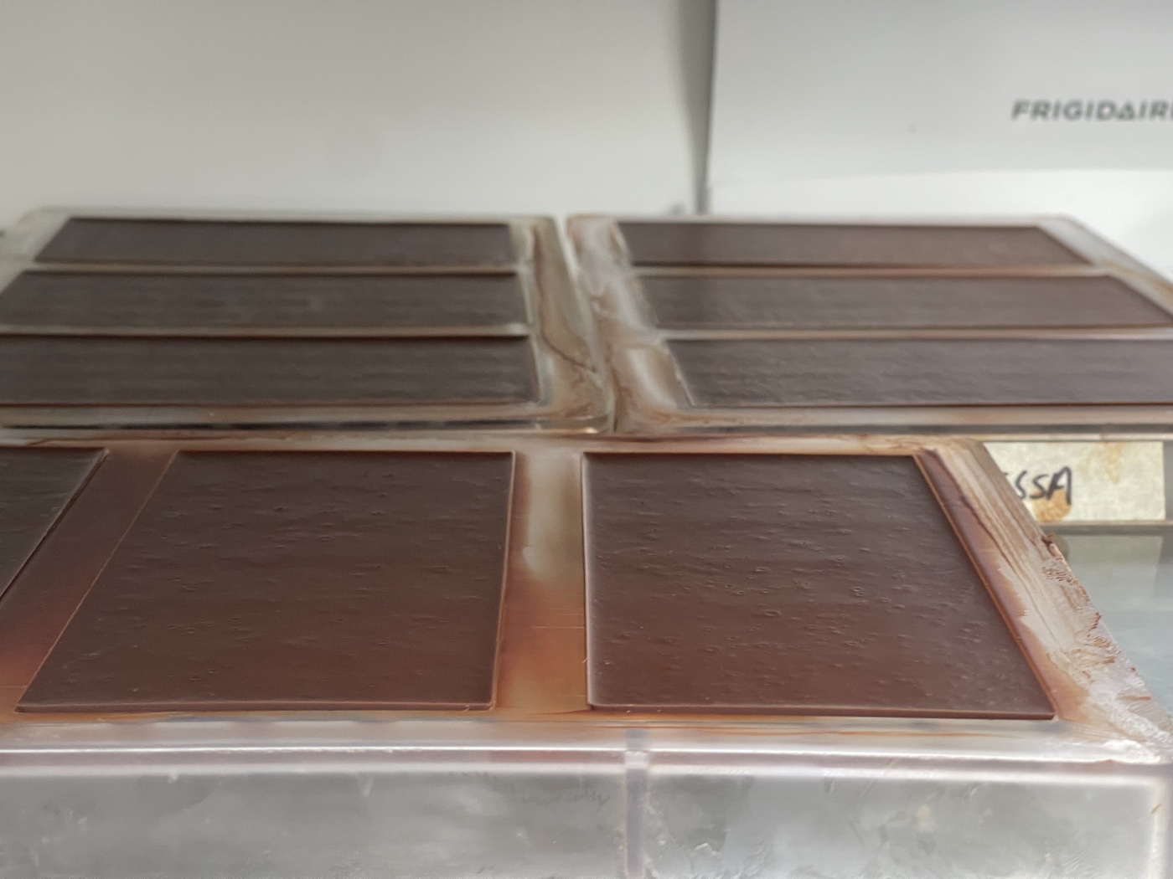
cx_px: 586
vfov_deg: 22.9
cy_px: 440
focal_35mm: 64
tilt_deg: -14.9
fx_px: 2169
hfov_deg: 30.3
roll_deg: -0.4
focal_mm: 7.5
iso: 125
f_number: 2.2
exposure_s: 1/60
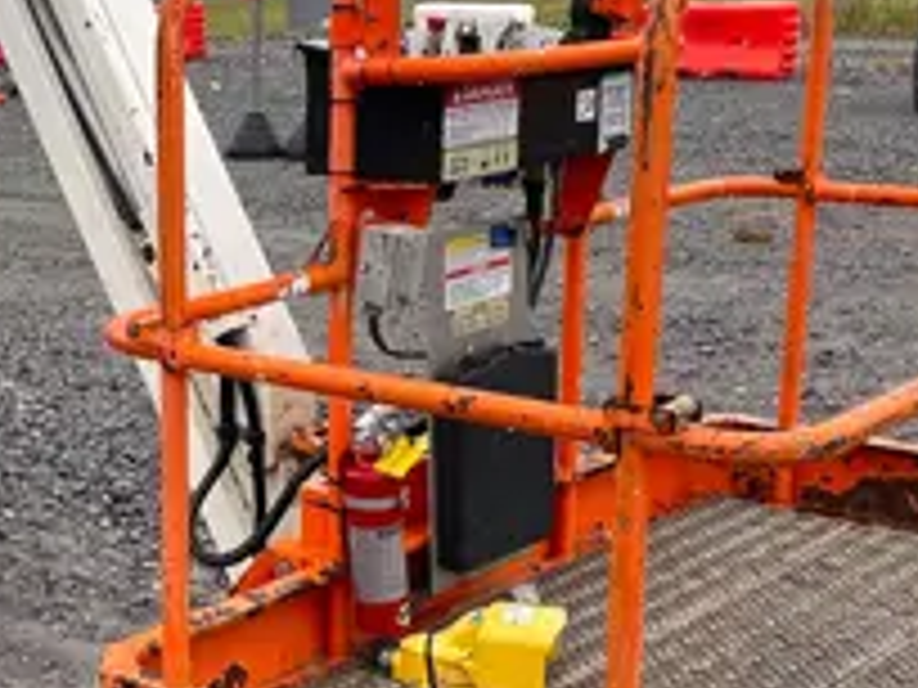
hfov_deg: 26.8
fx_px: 1856
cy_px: 474
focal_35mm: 70
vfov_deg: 20.9
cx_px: 90
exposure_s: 1/410
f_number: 1.6
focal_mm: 4.2
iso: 32
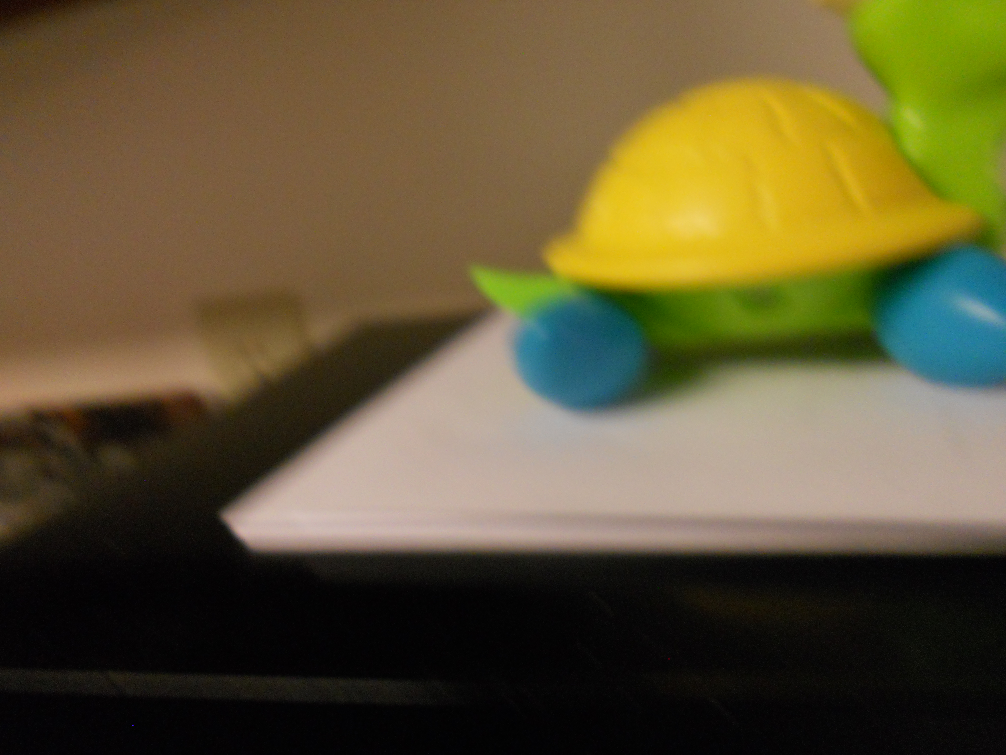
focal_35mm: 32
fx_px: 930
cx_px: 503
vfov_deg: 44.2
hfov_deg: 56.8
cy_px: 378
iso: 400
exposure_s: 1/25
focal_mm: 5.8
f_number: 3.5
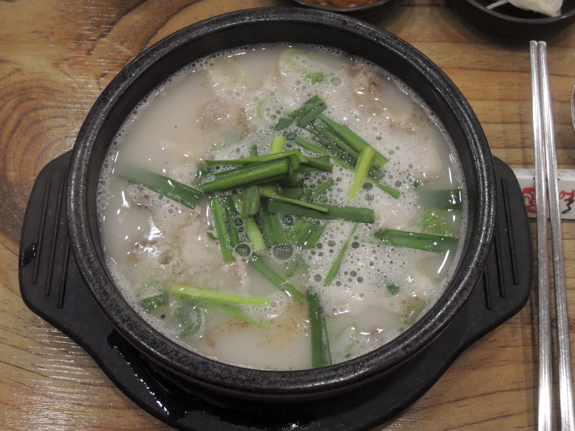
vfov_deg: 29.1
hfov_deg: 38.2
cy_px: 216
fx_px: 831
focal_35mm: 50
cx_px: 288
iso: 1600
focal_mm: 9
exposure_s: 1/125
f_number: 3.7
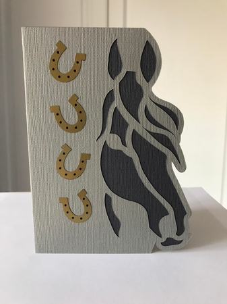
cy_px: 152
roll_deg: -0.6
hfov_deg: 49.7
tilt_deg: -7.5
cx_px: 114
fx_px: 245
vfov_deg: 63.5
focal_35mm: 28
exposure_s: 1/20
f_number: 1.8
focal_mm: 3.99
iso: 40
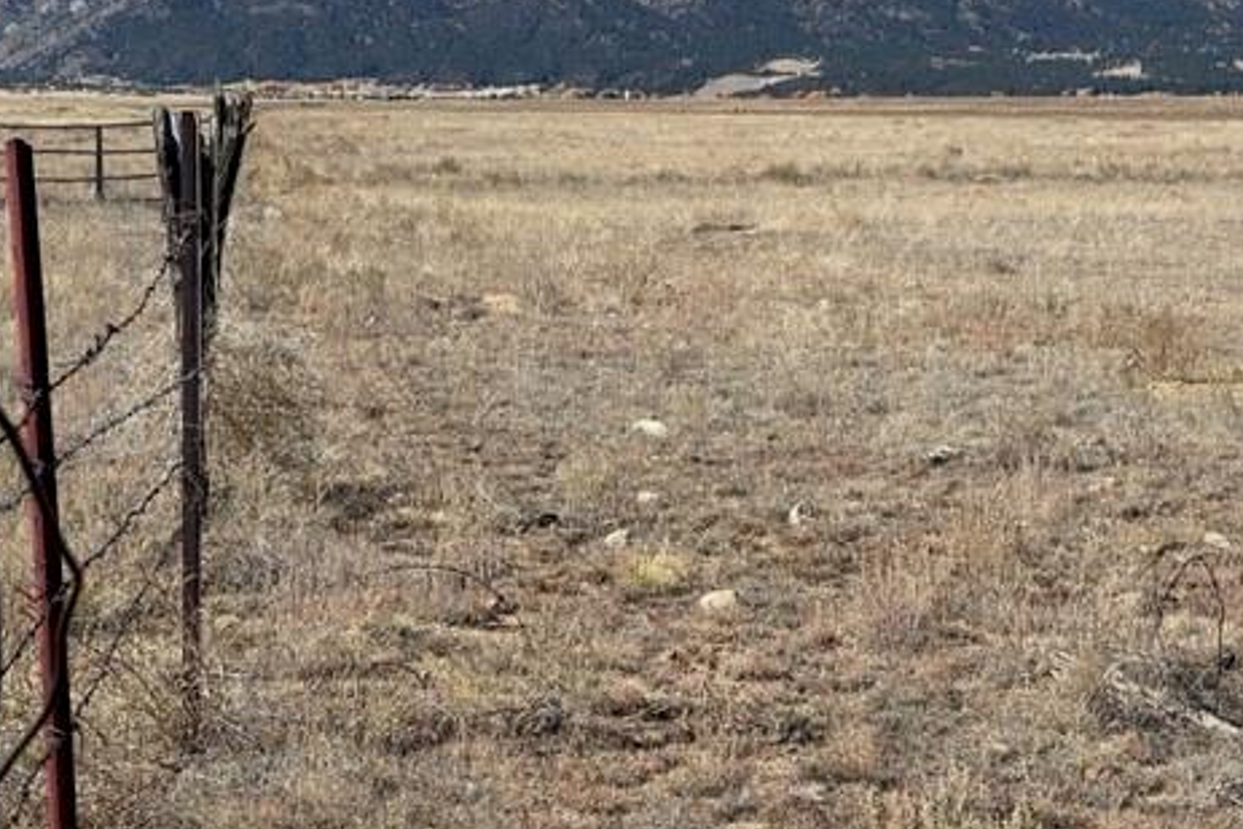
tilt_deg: -2.4
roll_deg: -0.3
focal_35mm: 92
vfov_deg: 14.9
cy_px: 327
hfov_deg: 22.1
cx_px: 733
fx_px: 3177
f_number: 2.2
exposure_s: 1/1054
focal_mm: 7.5
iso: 20
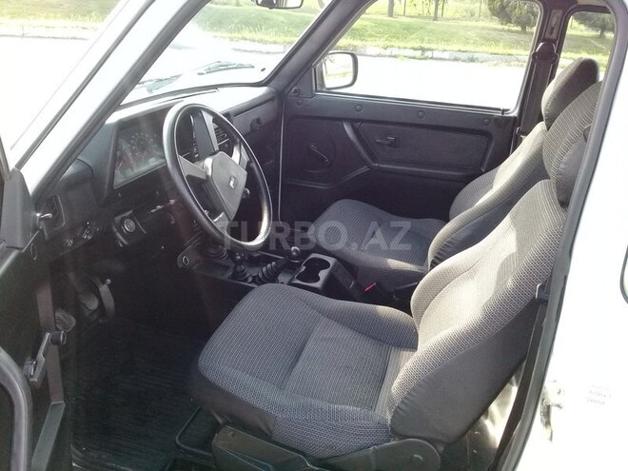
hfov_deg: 58.4
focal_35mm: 31
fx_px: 562
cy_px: 236
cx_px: 314
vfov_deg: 45.4
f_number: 2.2
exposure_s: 1/100
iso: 100
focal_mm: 3.3
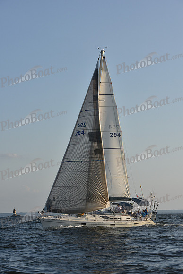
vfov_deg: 20.8
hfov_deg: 14.0
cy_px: 137
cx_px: 92
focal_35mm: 98
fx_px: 747
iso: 320
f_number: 8
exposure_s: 1/1000
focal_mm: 98
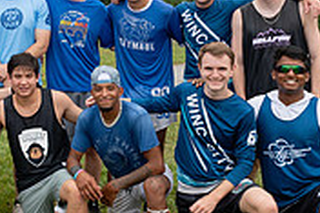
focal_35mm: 95
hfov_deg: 20.3
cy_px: -7
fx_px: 844
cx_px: -48
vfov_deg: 14.1
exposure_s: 1/640
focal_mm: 24
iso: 400
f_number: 5
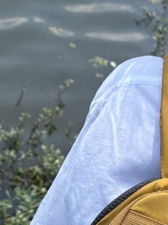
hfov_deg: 10.1
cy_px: 106
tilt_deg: -29.8
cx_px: -38
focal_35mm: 145
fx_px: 939
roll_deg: -19.6
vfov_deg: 13.6
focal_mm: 5.96
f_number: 1.6
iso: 50
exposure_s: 1/2513
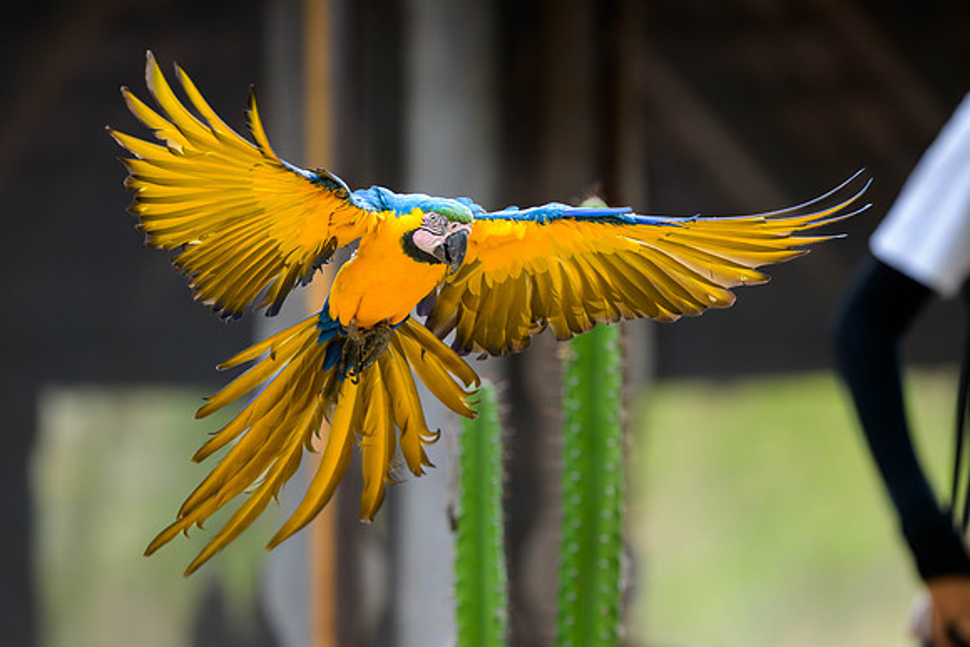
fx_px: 12573
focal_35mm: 467
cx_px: 405
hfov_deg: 4.4
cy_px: 317
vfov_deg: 2.9
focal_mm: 400
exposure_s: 1/3200
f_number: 4
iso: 4500
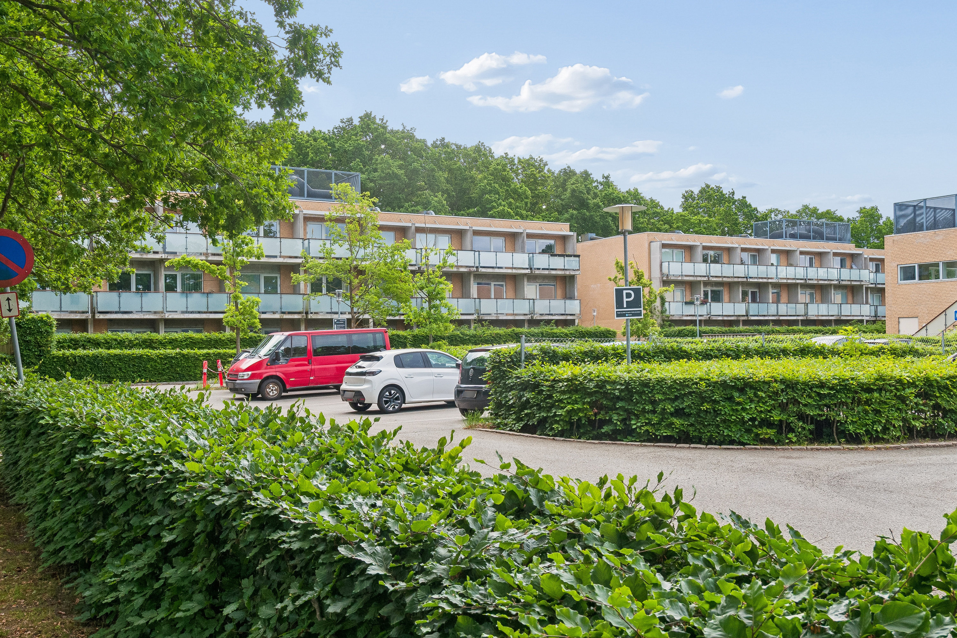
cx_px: 478
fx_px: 957
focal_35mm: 36
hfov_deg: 53.1
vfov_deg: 36.9
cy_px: 319
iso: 200
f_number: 10
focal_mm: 24
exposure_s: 1/200
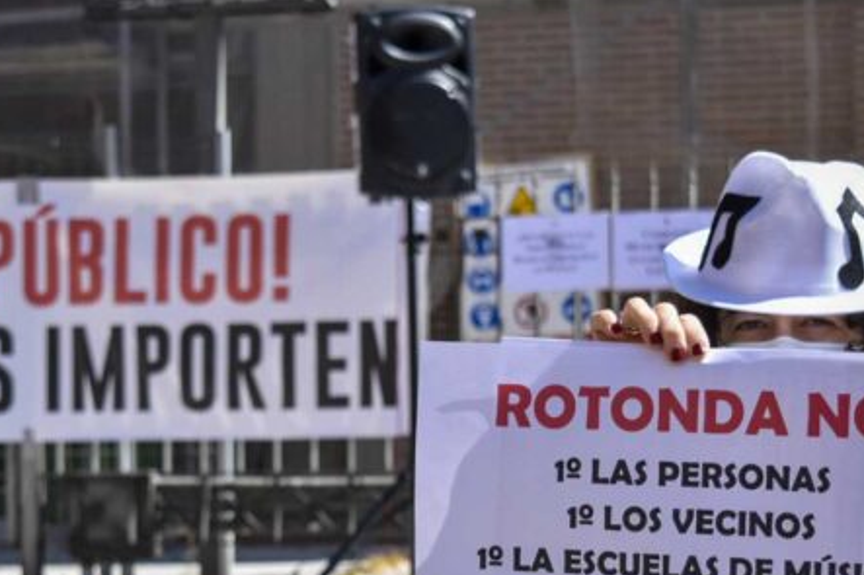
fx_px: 2495
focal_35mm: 104
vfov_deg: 13.1
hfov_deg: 19.6
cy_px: 479
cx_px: 382
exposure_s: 1/4000
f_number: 4.8
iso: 800
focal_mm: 40
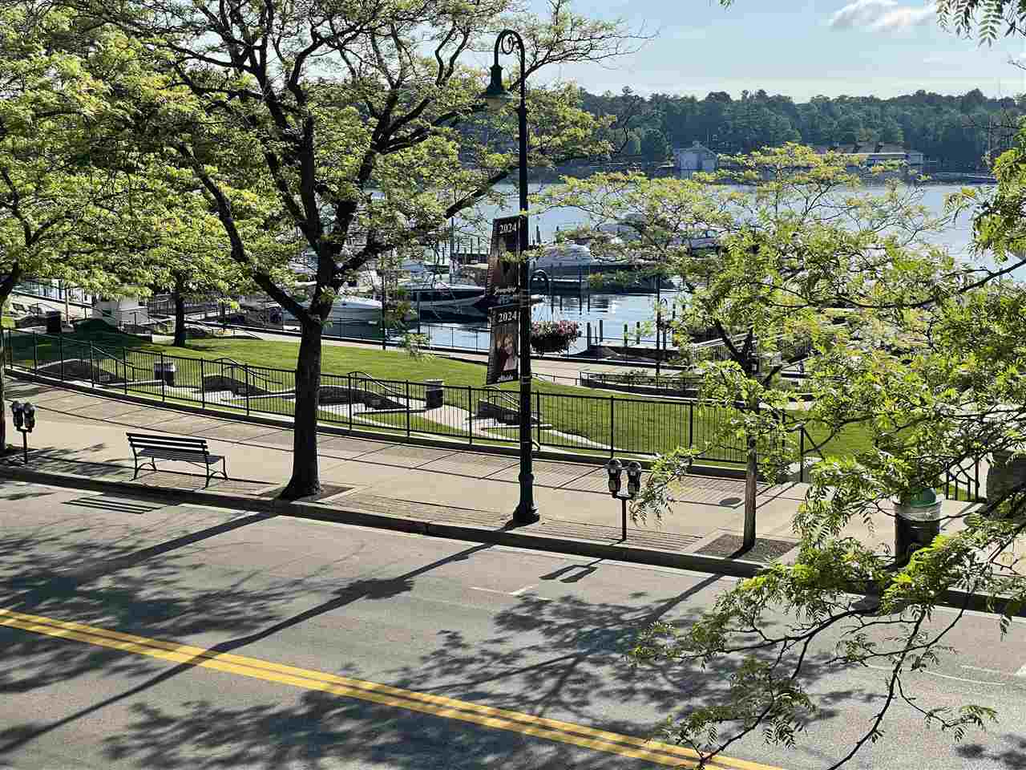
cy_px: 385
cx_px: 513
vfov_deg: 28.0
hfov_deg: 36.8
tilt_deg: -8.4
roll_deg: +0.5
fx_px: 1541
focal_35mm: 52
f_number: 2
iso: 25
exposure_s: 1/1453
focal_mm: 6
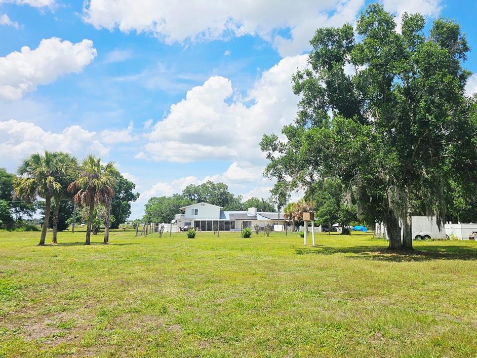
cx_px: 249
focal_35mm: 25
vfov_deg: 54.8
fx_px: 345
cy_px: 165
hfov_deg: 69.3
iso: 10
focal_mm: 6.3
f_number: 1.7
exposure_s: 1/1667
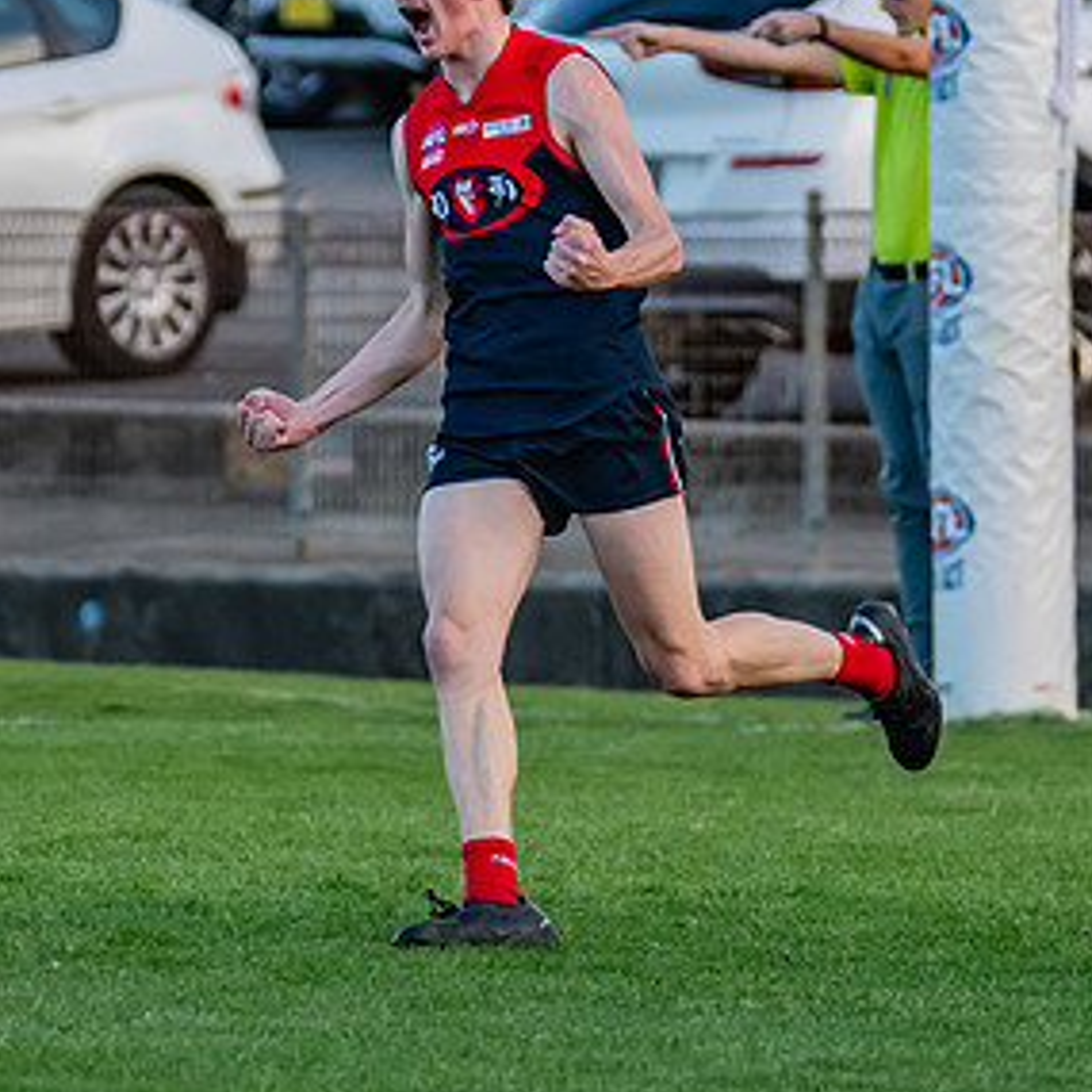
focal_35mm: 786
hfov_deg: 2.2
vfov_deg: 2.2
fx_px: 28053
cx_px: 404
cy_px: 124
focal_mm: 250
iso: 800
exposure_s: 1/1250
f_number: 4.5
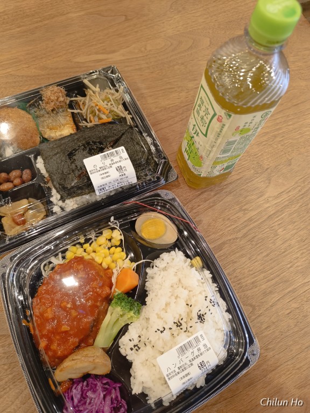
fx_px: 287
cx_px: 155
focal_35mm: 24
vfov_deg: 71.6
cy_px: 206
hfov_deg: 56.8
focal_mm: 6.14
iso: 1110
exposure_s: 1/50
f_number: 1.65
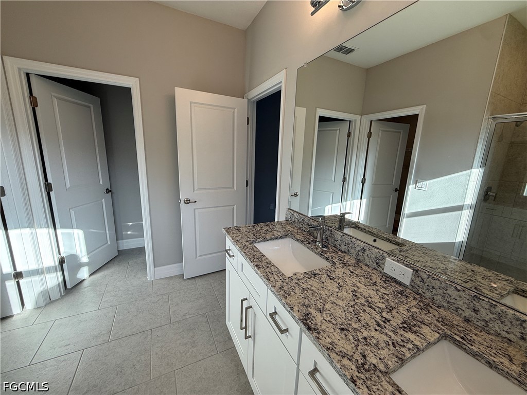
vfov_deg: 85.7
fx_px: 213
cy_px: 198
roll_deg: -1.7
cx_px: 264
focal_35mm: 14
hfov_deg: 102.1
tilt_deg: -9.8
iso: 64
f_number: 2.2
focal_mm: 2.22
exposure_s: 1/135
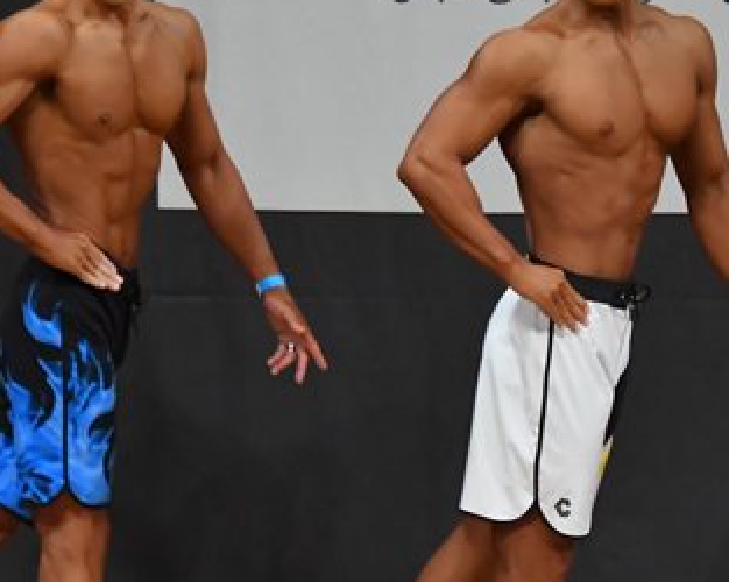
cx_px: 774
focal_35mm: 628
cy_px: 345
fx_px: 13541
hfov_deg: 3.1
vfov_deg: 2.5
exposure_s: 1/400
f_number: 5.6
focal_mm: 180
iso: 5600
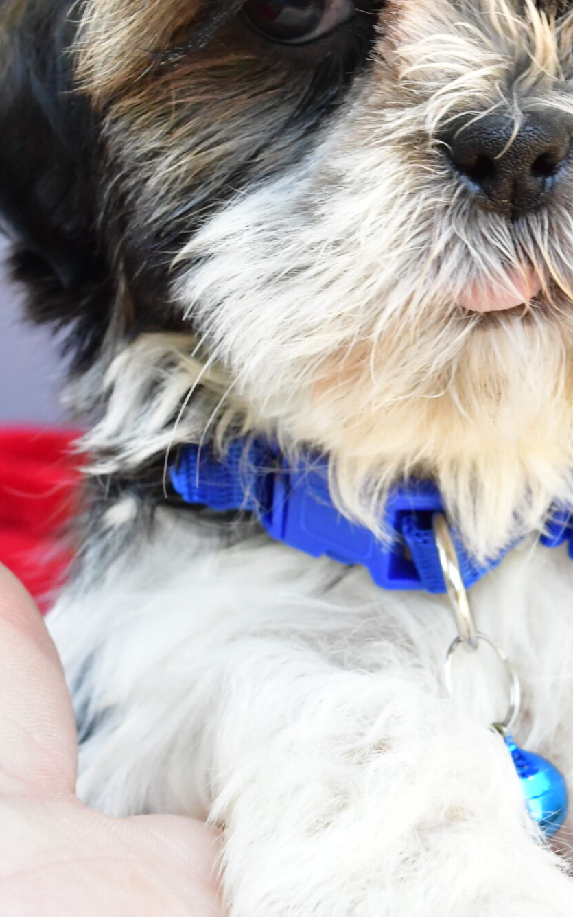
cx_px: 538
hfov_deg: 15.7
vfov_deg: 25.0
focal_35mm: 82
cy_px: 240
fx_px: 2049
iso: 3200
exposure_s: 1/200
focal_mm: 28
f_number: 10
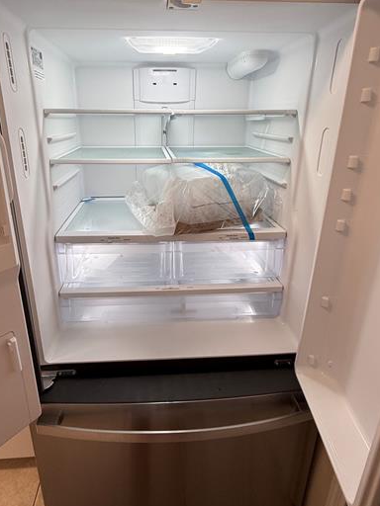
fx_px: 307
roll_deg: -0.6
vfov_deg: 78.6
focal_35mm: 21
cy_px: 220
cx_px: 163
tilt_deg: -18.4
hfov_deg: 63.2
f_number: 2.2
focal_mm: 2.22
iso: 100
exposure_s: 1/101
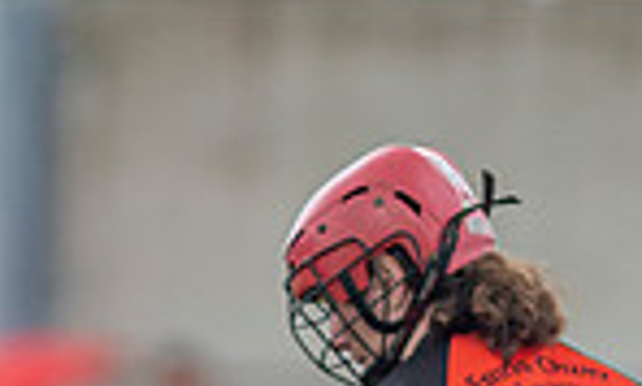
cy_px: 677
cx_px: 208
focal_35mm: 1884
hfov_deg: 1.1
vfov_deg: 0.7
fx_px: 32618
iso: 200
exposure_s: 1/1000
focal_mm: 300
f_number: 2.8
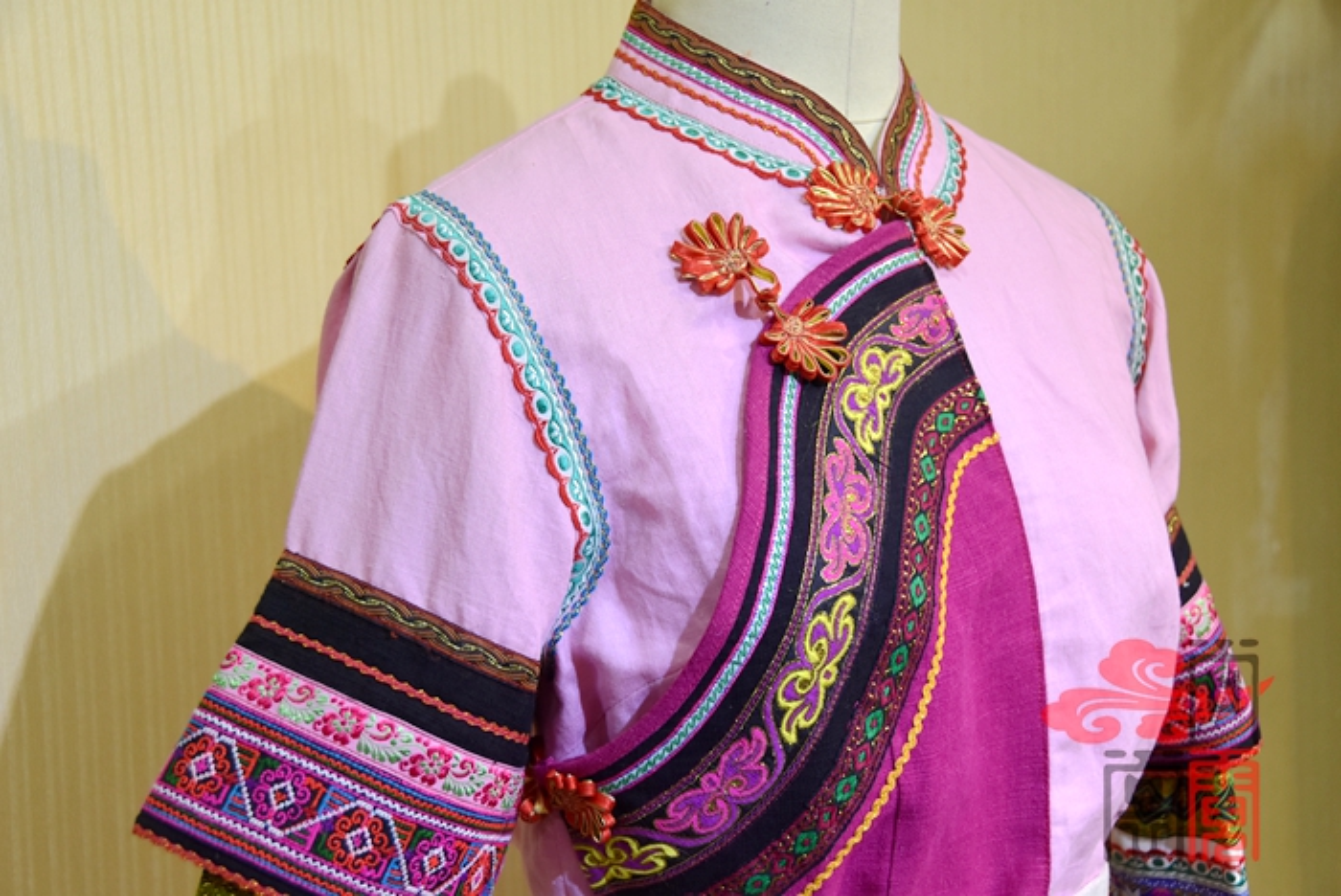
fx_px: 2237
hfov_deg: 33.4
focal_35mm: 60
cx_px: 670
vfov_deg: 22.7
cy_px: 448
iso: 800
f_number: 5
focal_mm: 40
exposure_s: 1/100
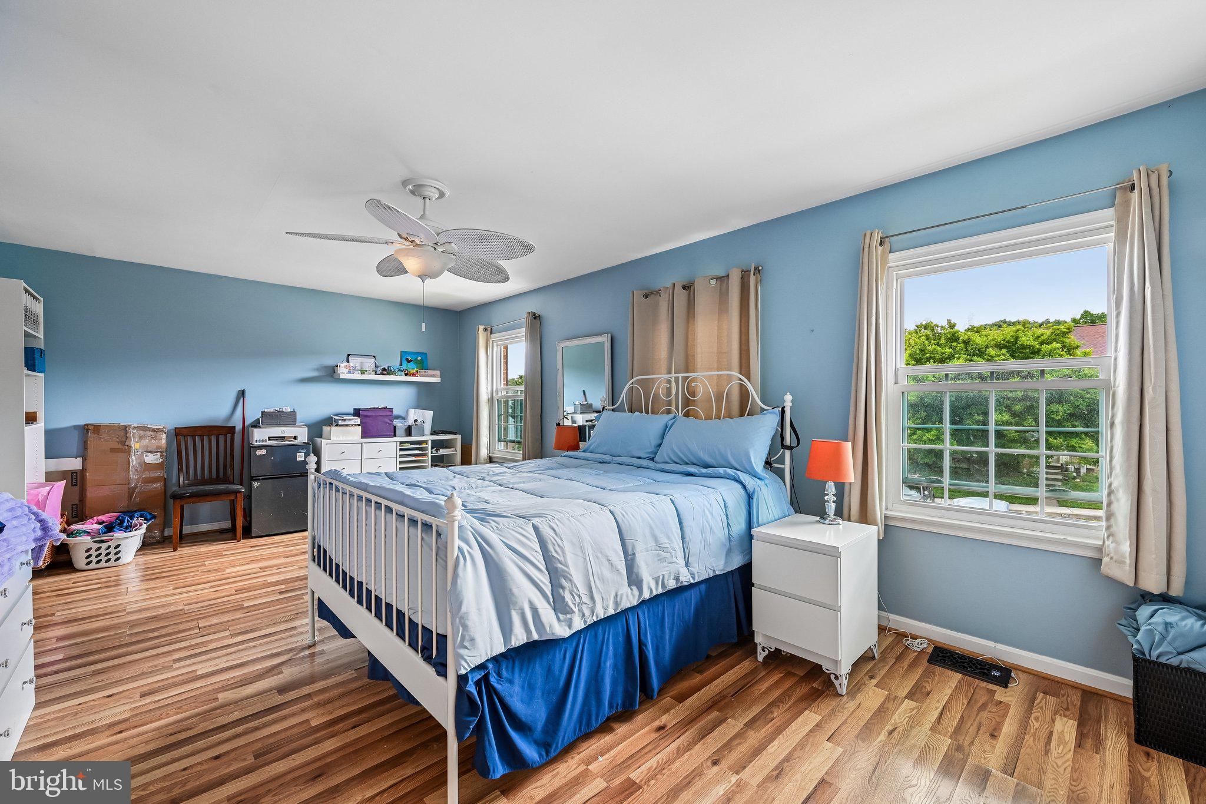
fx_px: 469
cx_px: 603
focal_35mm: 14
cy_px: 402
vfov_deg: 81.2
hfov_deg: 104.3
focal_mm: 14
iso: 400
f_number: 8
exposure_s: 1/13
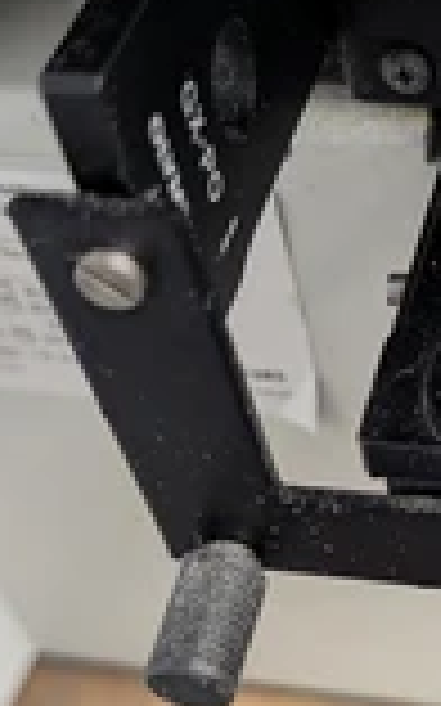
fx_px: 1251
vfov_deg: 31.5
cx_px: 459
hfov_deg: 19.3
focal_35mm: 65
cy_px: 357
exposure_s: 1/120
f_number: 1.68
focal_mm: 6.9
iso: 1039
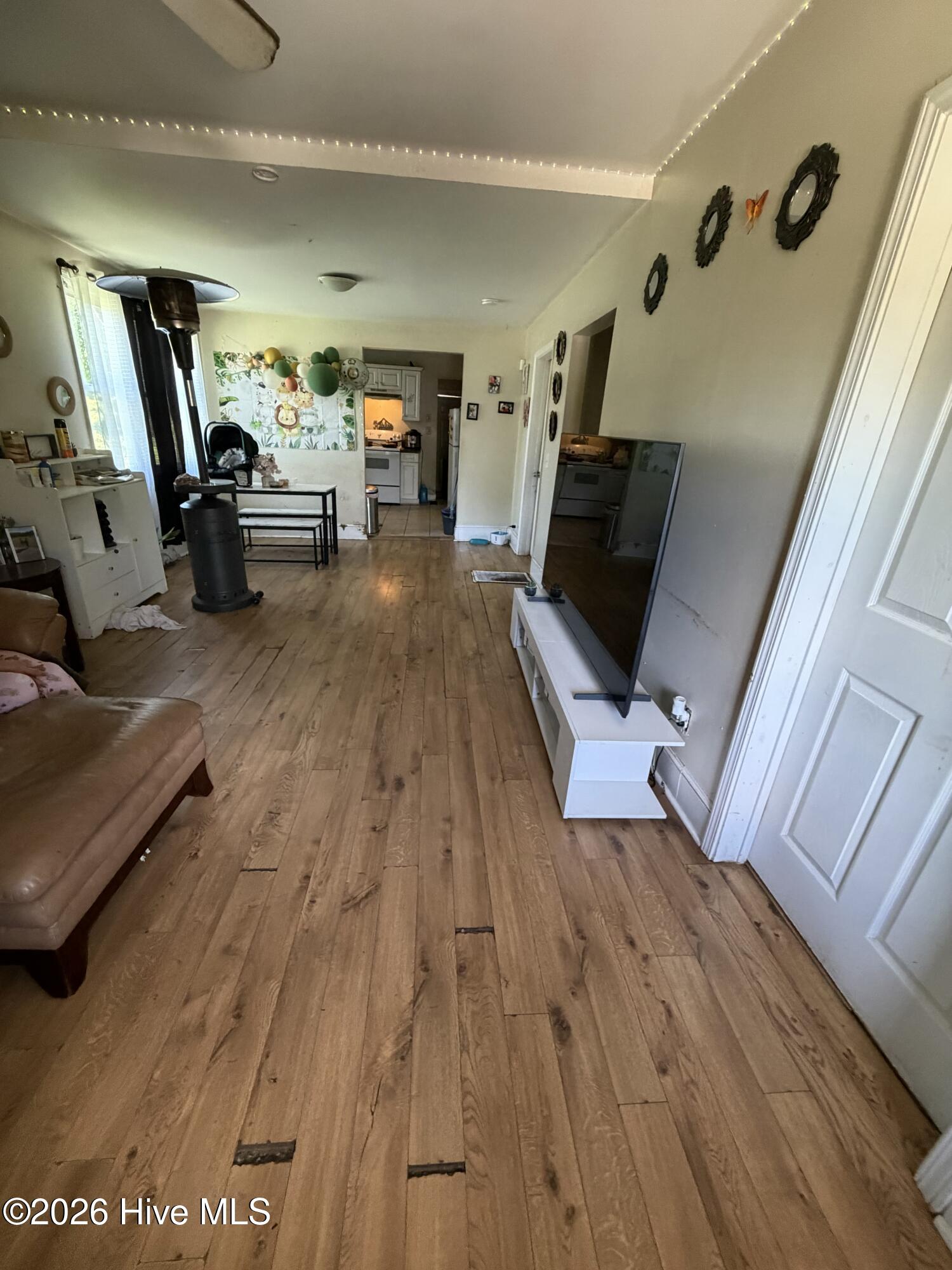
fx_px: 513
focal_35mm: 14
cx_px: 476
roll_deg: -3.5
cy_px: 635
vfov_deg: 102.1
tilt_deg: -22.8
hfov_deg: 85.7
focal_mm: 2.22
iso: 500
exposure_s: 1/60
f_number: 2.2
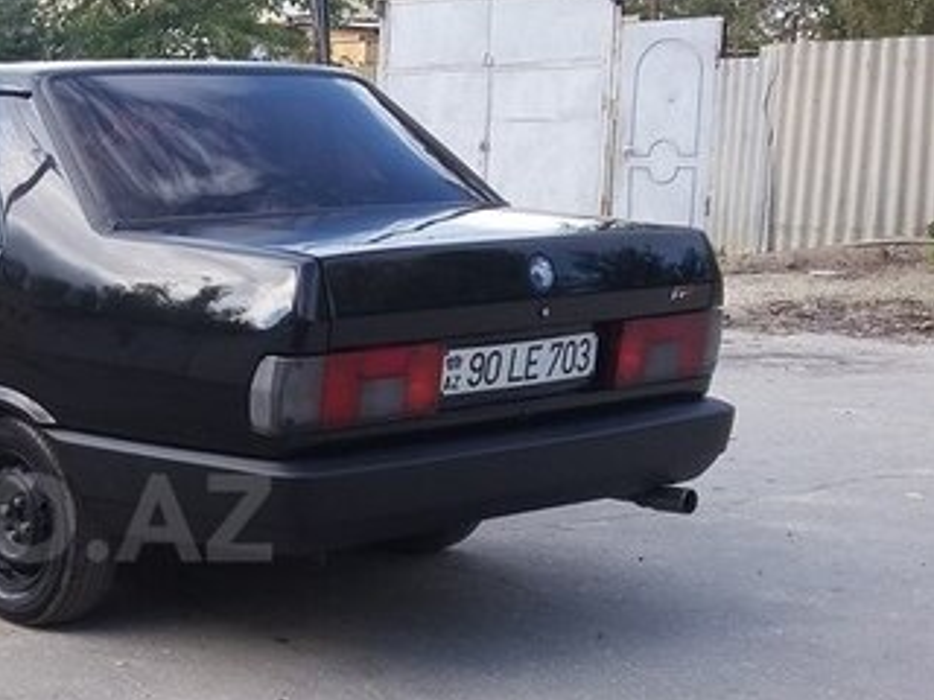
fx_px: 1727
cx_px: -26
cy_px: 518
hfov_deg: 28.2
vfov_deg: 22.7
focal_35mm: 64
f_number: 2.2
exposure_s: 1/270
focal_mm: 3.3
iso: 50
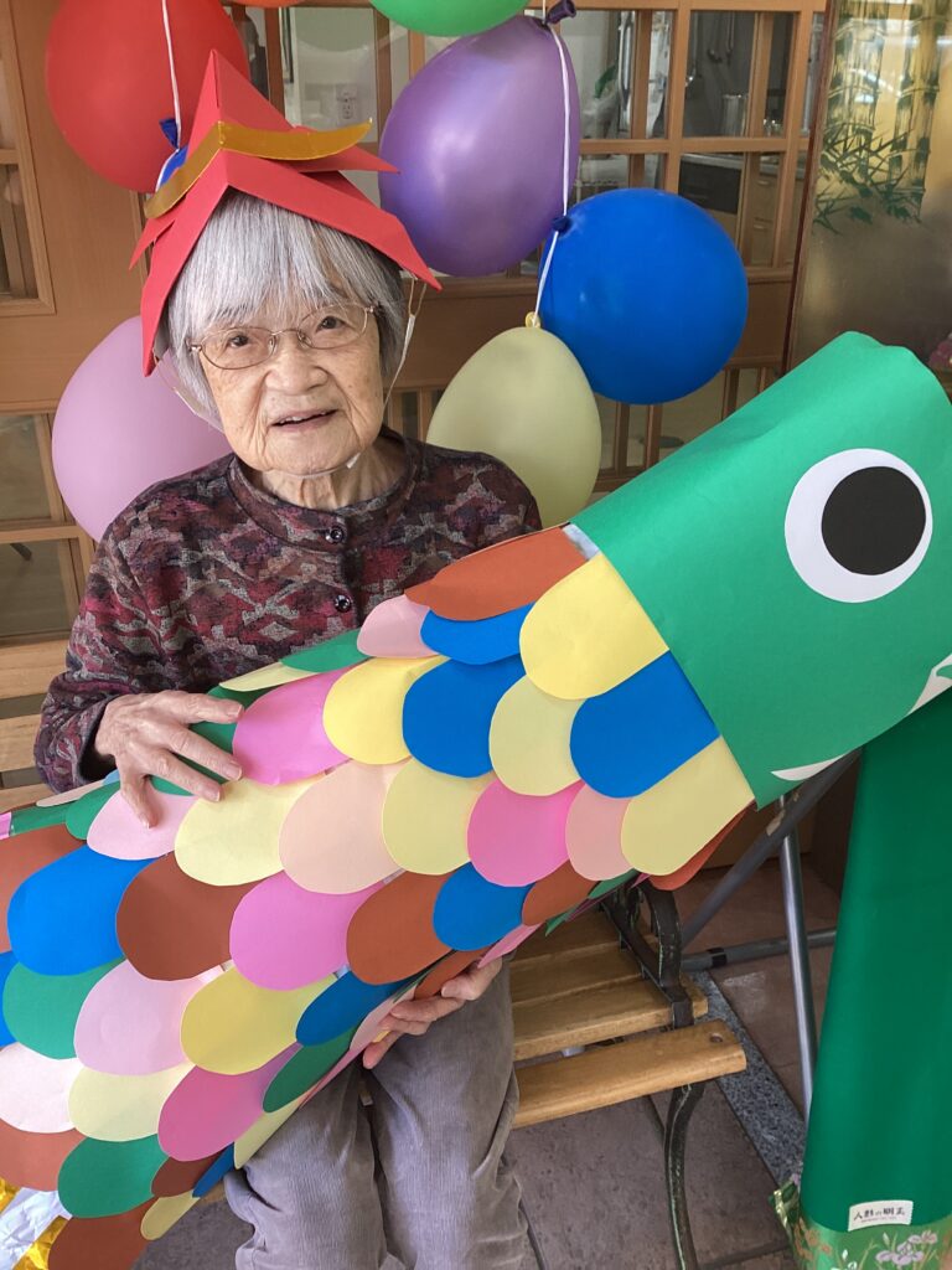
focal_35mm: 31
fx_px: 1137
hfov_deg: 45.4
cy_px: 635
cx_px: 476
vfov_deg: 58.4
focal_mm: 3.3
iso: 64
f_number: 2.4
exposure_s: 1/50
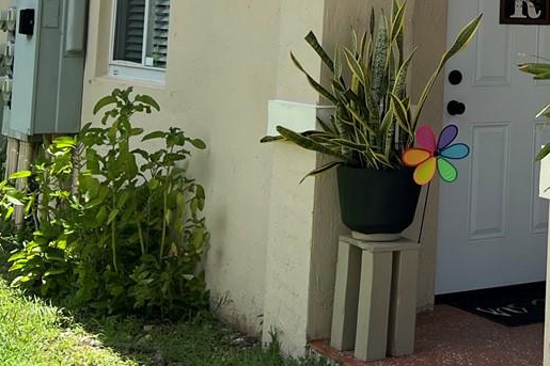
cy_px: -95
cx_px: 630
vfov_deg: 15.5
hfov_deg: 22.6
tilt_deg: +5.6
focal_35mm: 84
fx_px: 1283
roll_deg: -1.7
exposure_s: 1/2083
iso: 50
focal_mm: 5.7
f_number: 1.5
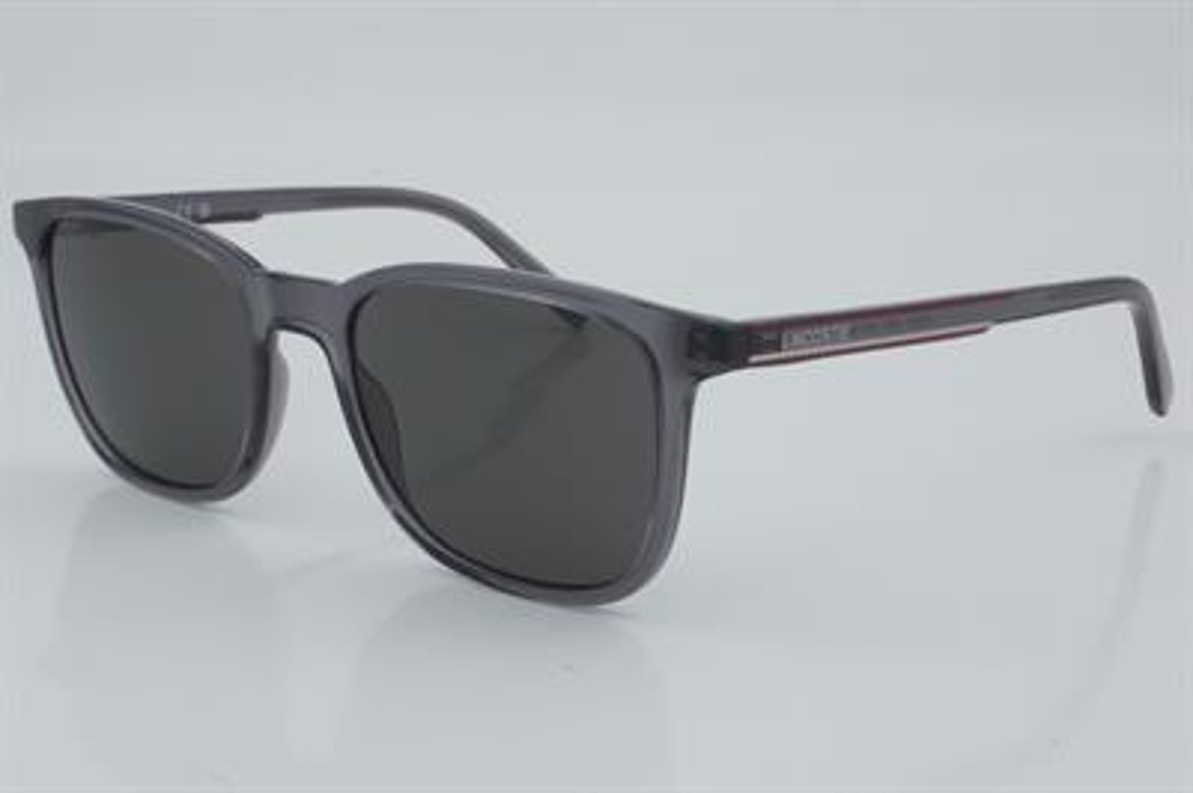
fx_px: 2235
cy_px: 396
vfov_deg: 20.1
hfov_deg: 29.9
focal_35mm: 68
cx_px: 596
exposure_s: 1/4
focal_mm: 45
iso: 100
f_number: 29
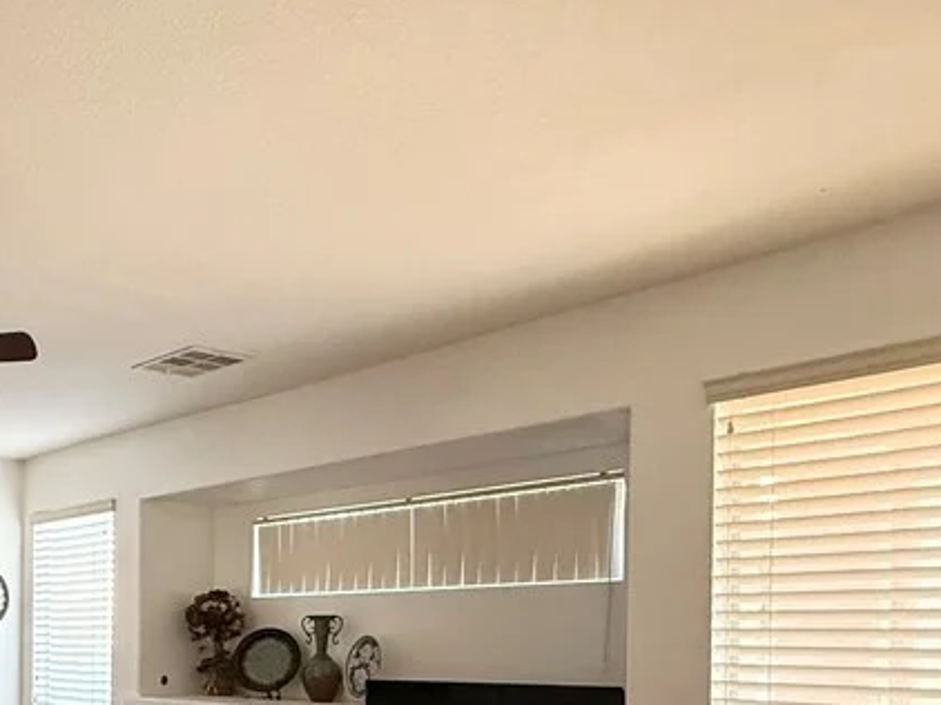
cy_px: 651
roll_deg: -0.3
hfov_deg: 43.6
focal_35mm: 34
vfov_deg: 38.5
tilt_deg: -0.6
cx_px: -60
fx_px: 924
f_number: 2.2
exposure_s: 1/120
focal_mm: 2.22
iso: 500
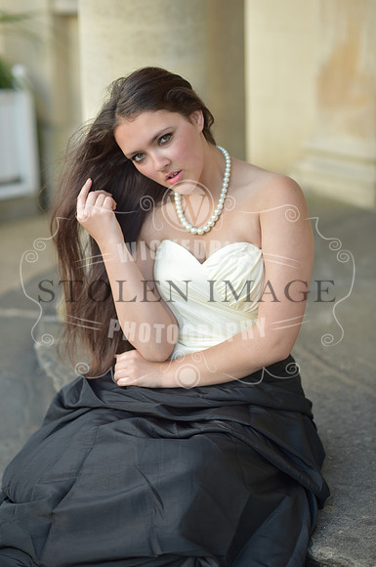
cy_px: 284
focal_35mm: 85
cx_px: 188
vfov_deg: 23.9
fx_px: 1336
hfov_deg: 16.0
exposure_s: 1/1000
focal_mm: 85
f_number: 2.5
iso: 500
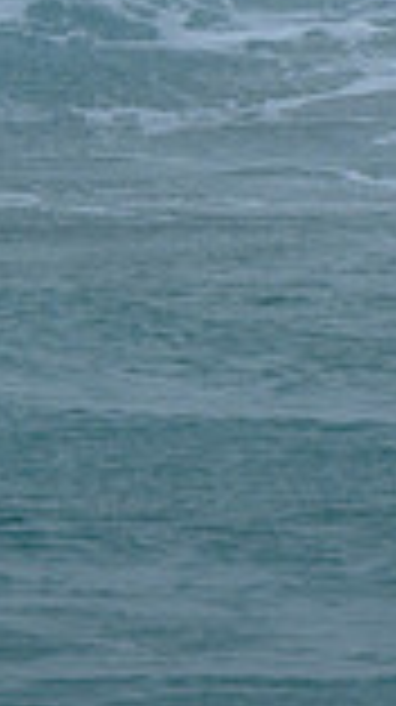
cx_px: -453
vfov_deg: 1.0
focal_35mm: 2130
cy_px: -186
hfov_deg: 0.6
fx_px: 39869
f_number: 9
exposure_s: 1/2000
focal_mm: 400
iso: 500
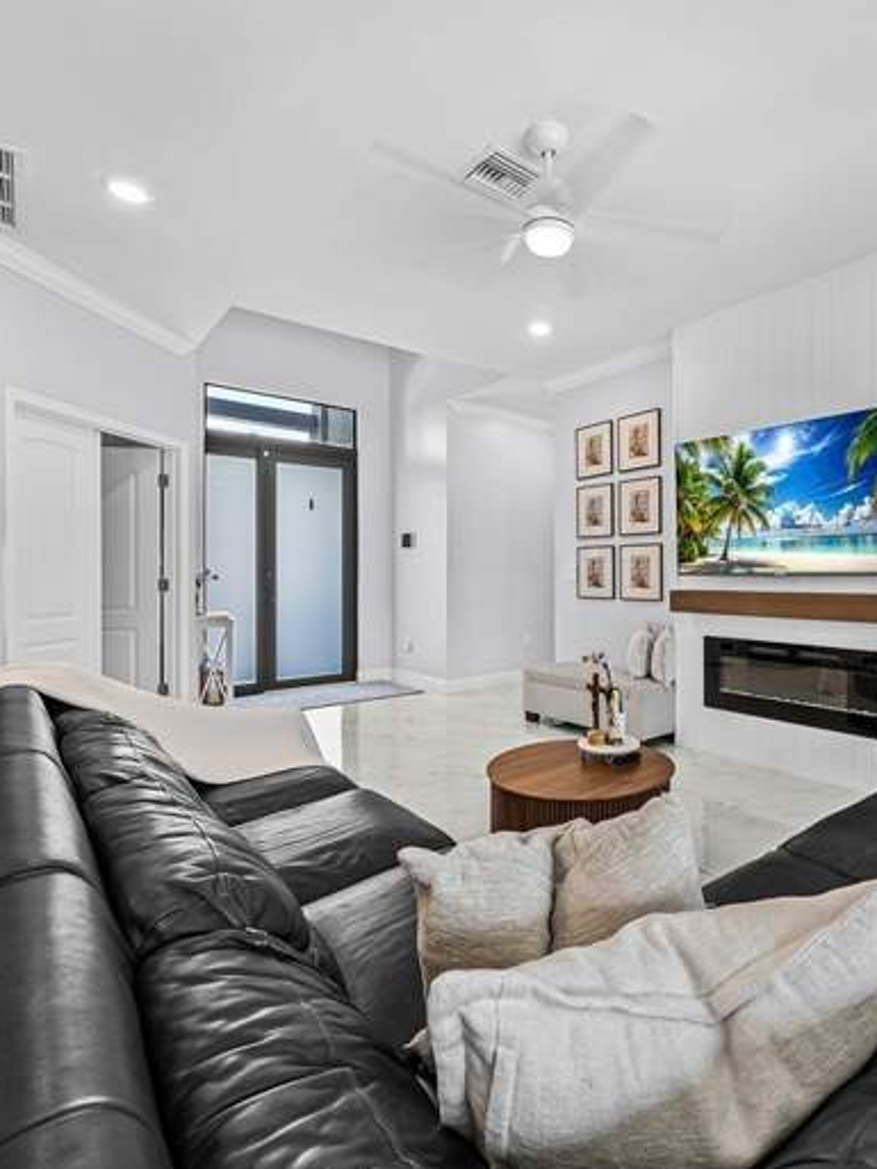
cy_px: 571
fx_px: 608
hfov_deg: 68.8
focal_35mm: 18
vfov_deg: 87.7
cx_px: 610
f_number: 9
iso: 200
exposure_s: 1/1.67
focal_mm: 12
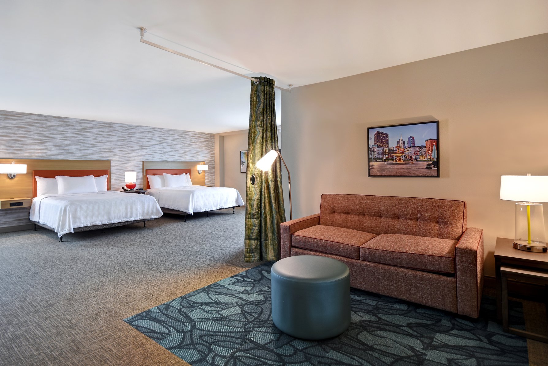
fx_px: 274
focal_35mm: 18
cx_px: 274
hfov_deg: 90.0
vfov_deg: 67.4
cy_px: 183
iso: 250
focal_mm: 12
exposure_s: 1/5
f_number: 8
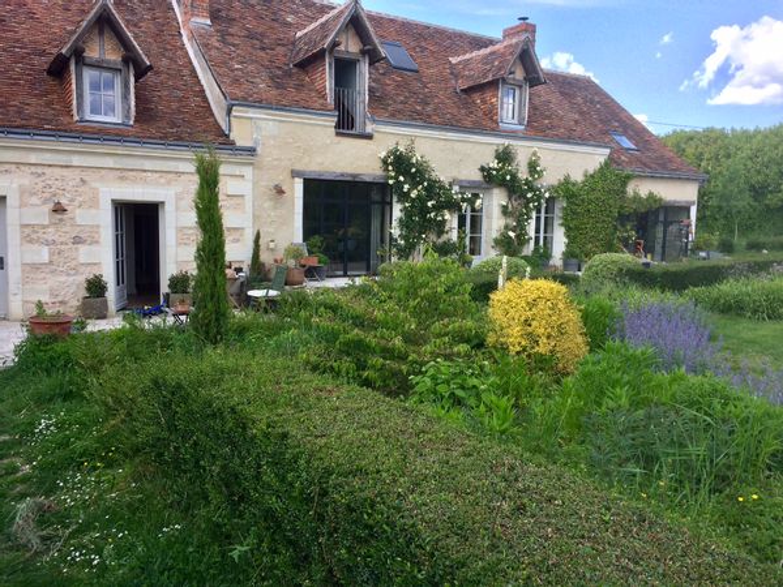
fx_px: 656
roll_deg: -0.9
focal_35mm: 29
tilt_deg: -6.8
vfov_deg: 48.2
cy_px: 294
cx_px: 392
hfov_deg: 61.7
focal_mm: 4.15
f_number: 2.2
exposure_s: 1/651
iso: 32
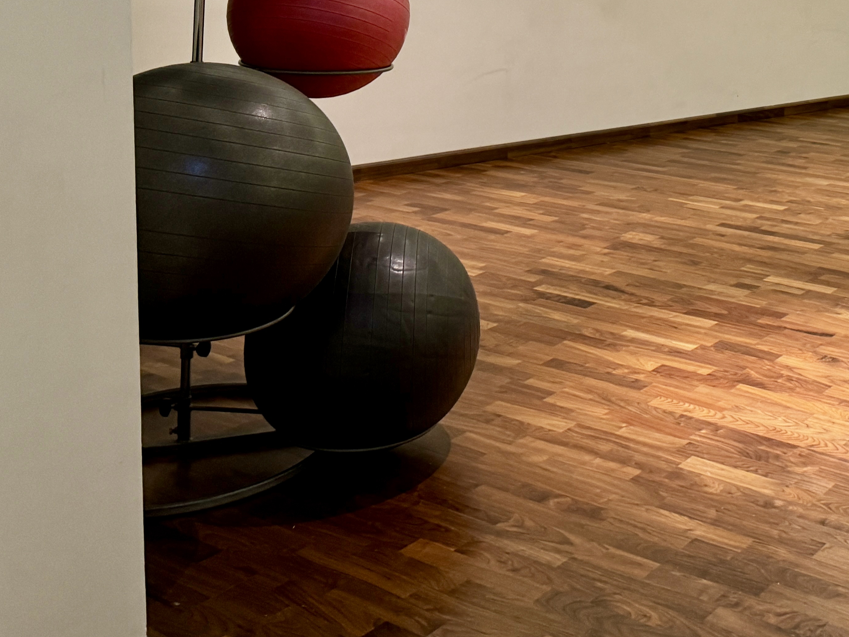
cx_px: 804
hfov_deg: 35.4
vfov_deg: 27.4
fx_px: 1226
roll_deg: -1.6
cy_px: 0
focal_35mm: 50
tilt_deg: -5.1
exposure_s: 1/57
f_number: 1.78
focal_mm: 6.86
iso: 320
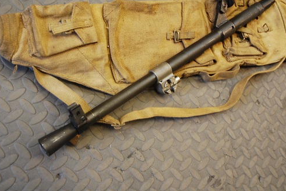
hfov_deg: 48.4
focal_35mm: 40
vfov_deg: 33.4
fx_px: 318
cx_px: 138
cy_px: 78
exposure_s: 1/30
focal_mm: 22
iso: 500
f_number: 3.8
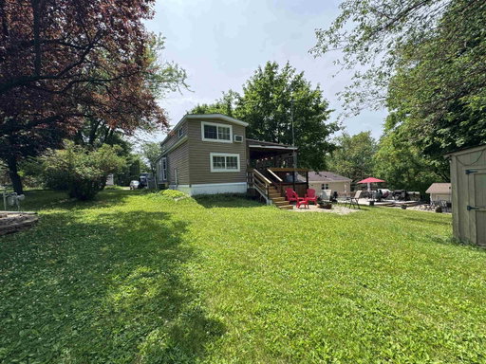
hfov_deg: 102.1
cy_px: 182
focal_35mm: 14
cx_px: 243
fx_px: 197
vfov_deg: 85.7
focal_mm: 2.22
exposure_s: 1/849
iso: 40
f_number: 2.2
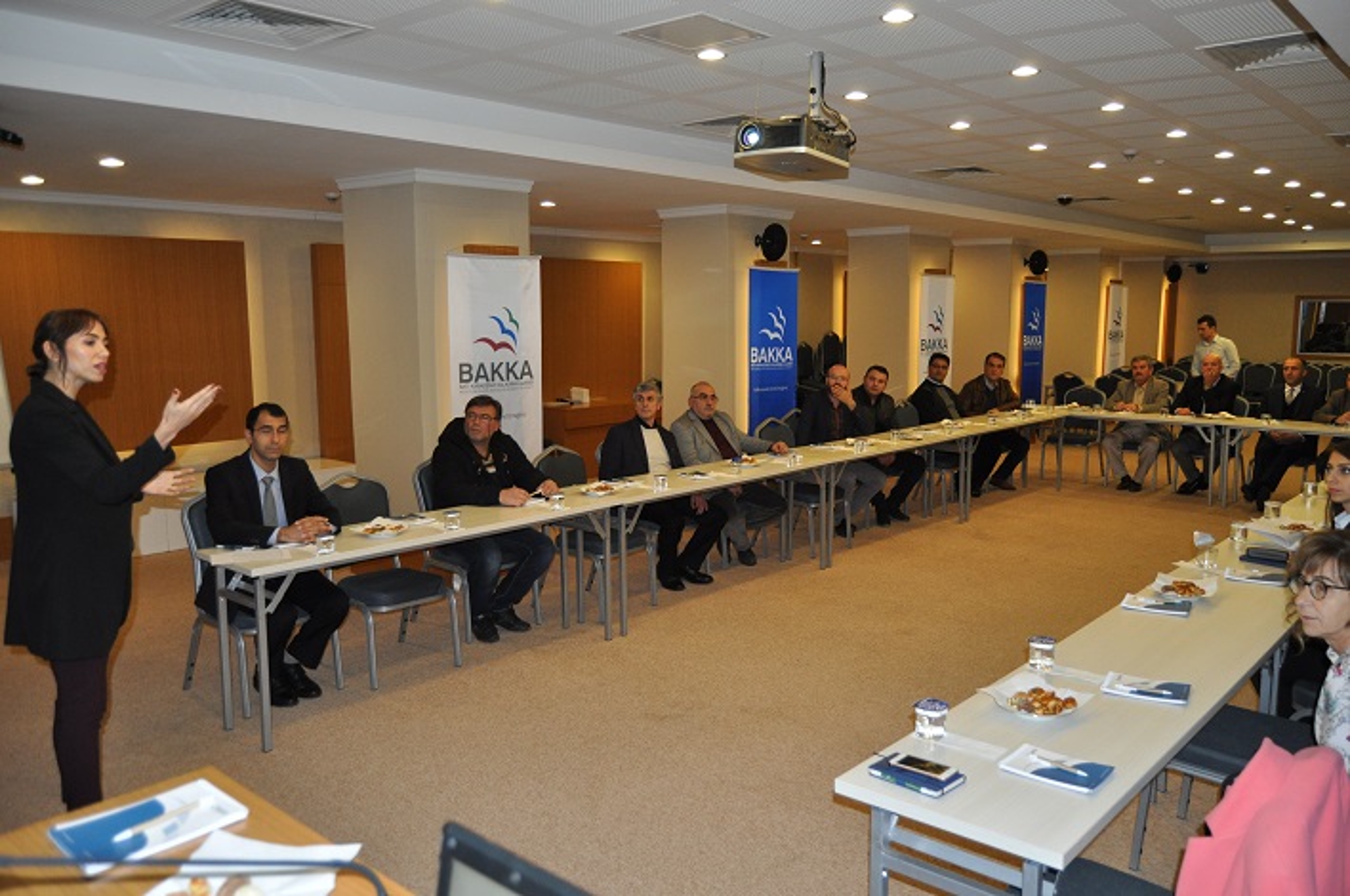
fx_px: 1011
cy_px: 448
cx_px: 675
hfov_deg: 67.5
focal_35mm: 27
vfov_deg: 47.8
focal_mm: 18
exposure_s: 1/60
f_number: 3.5
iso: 800
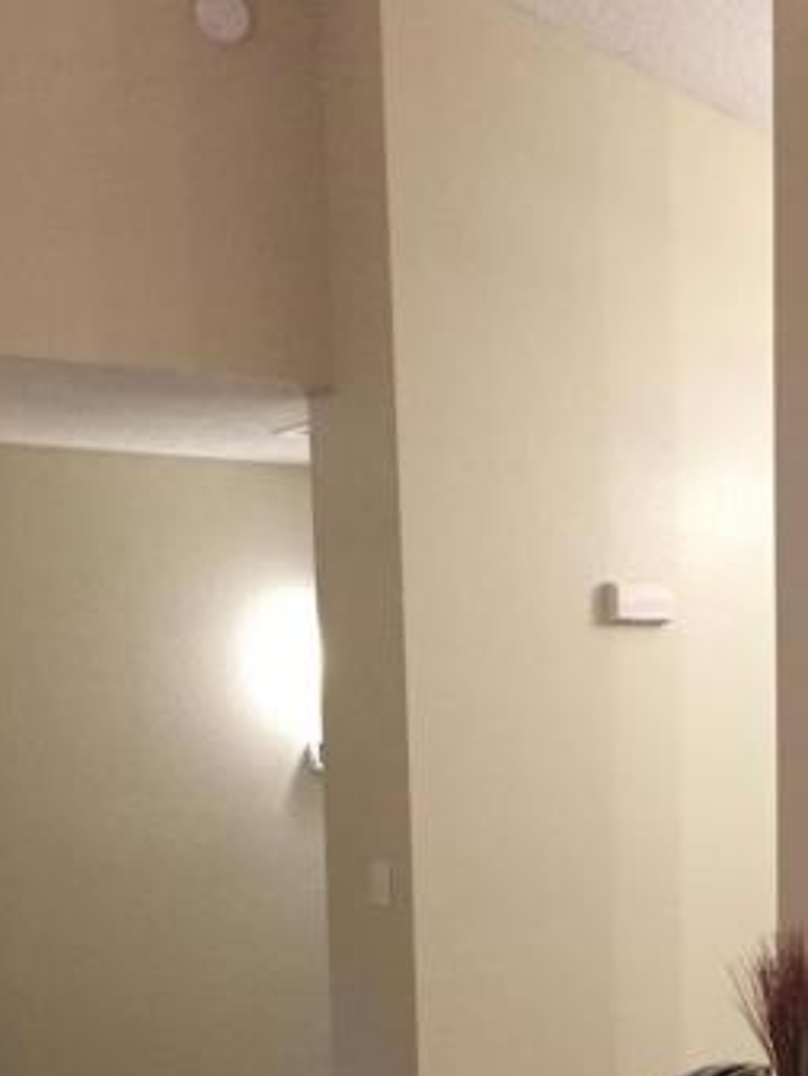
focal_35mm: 66
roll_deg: +0.7
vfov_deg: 28.1
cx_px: 789
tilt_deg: -6.6
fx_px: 2053
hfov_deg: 21.6
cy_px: 996
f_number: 2.2
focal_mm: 4.15
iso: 250
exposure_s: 1/30
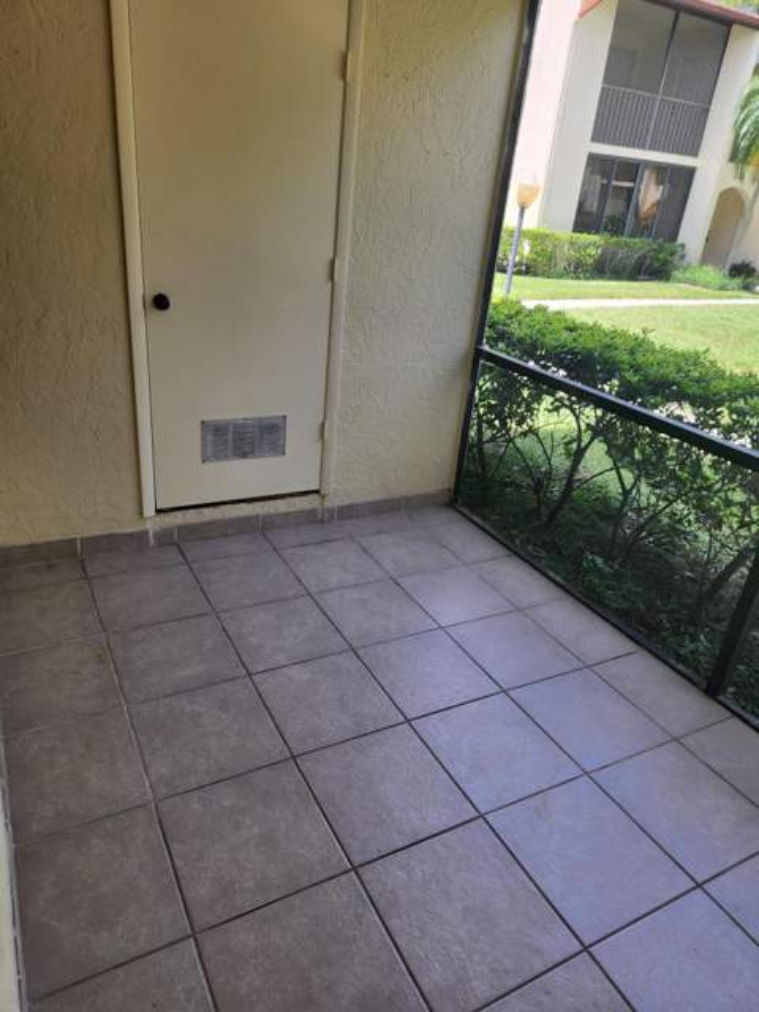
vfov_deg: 73.9
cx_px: 380
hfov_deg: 58.9
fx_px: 672
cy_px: 506
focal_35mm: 23
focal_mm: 5.4
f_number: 1.8
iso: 20
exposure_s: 1/120
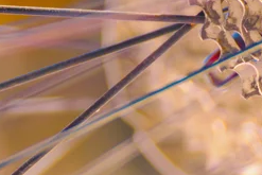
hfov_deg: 2.4
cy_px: 125
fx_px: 6372
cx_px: 142
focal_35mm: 875
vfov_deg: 1.6
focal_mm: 240
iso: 100
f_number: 5.6
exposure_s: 1/125
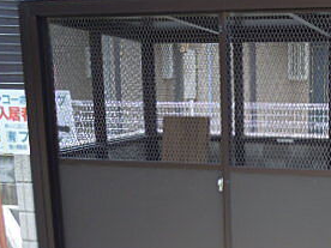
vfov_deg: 22.2
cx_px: 312
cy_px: 208
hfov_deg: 28.4
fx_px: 622
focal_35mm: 65
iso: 100
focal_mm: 5
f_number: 2.7
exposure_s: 1/250
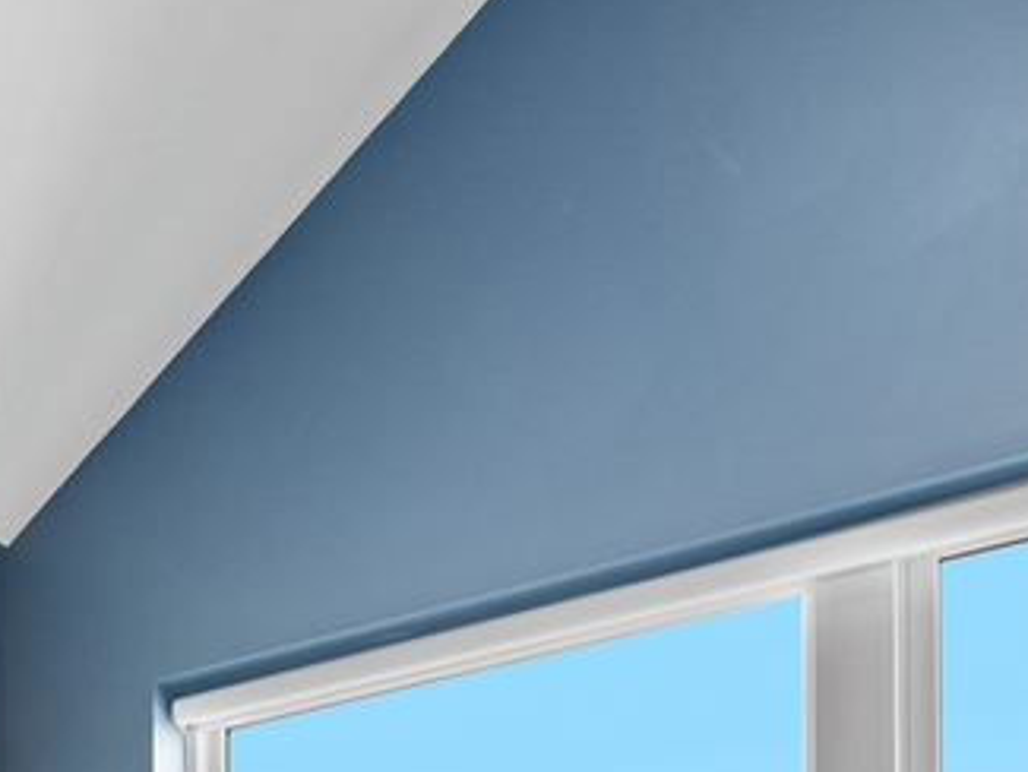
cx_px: -164
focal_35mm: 67
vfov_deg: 18.1
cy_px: 1335
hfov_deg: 26.2
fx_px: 1990
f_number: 7.1
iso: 640
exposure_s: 1/8
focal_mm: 14
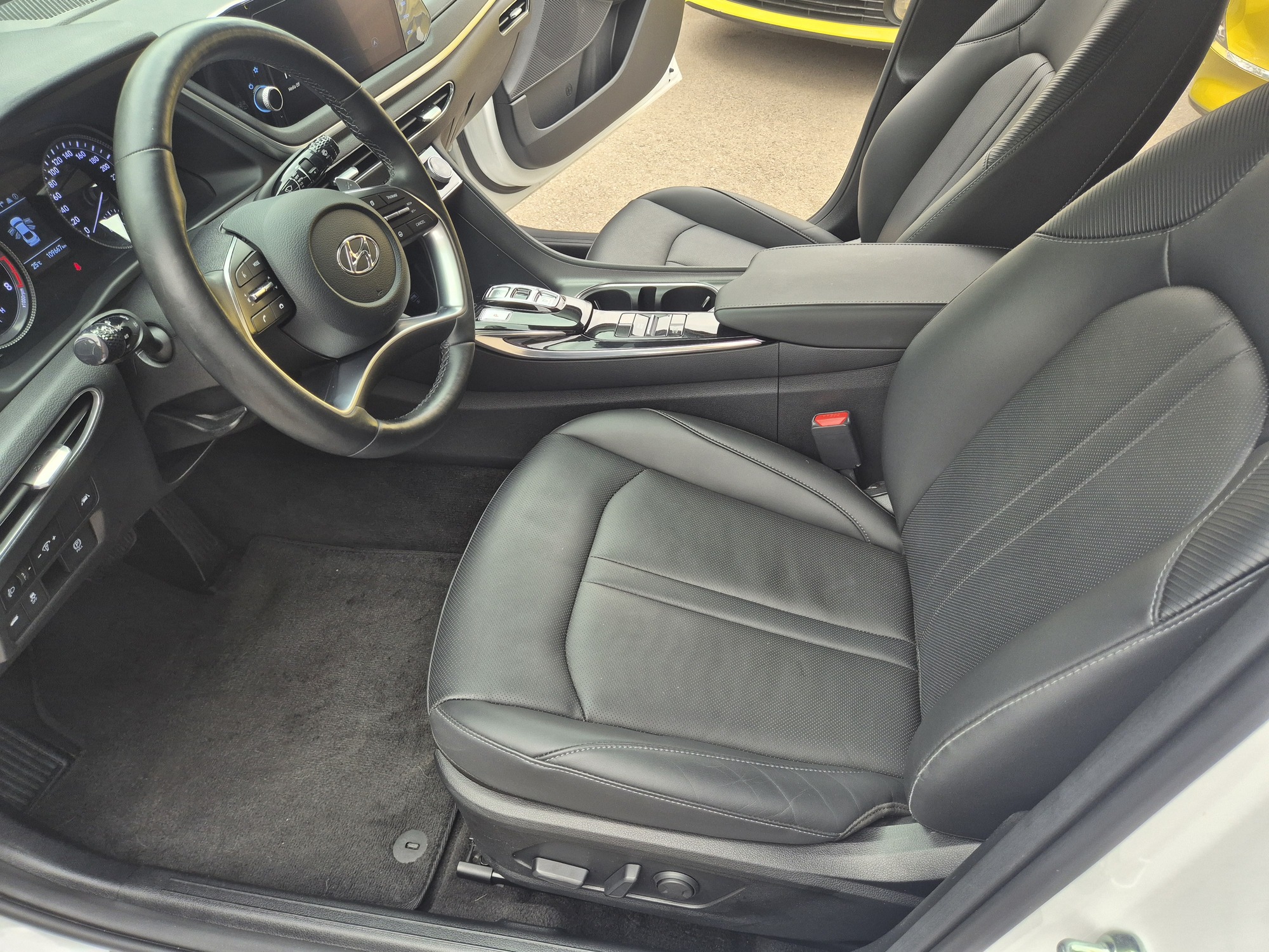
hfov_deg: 73.9
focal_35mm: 23
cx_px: 634
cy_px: 476
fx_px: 843
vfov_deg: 58.9
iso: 125
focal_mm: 5.4
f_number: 1.8
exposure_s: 1/180
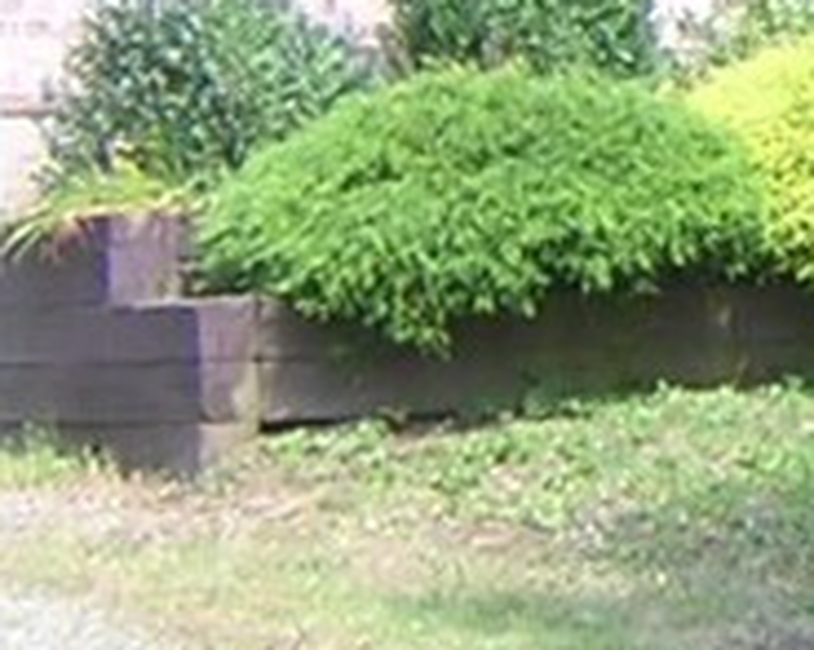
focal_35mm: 196
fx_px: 4719
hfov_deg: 9.2
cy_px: -663
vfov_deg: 7.6
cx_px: 1646
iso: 100
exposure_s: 1/82.1
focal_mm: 4.7
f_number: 2.6
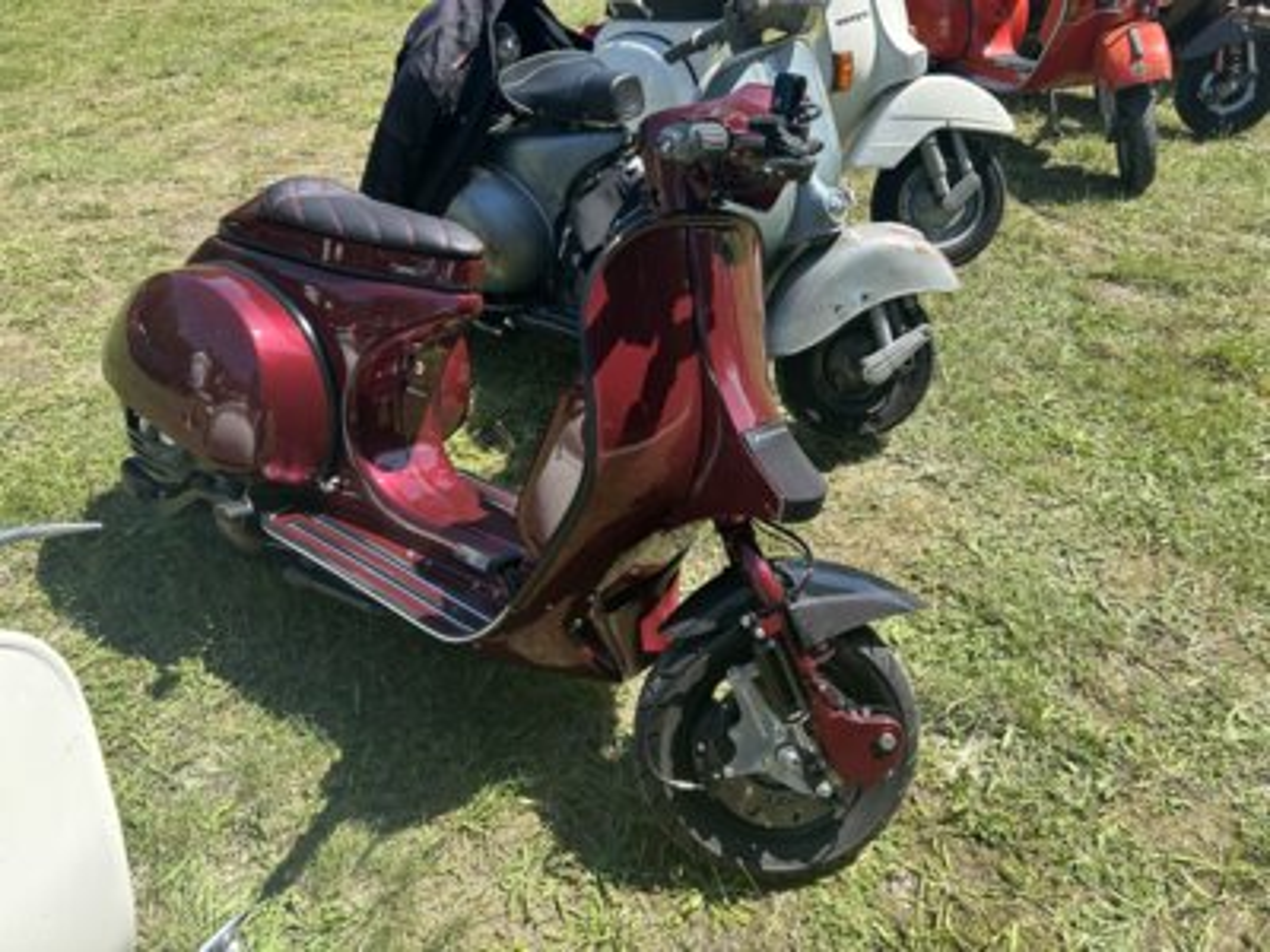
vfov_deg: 53.1
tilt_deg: -34.4
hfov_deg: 67.3
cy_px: 476
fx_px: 954
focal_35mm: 26
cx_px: 635
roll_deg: +2.0
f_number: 1.5
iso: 50
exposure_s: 1/1531
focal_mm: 5.7
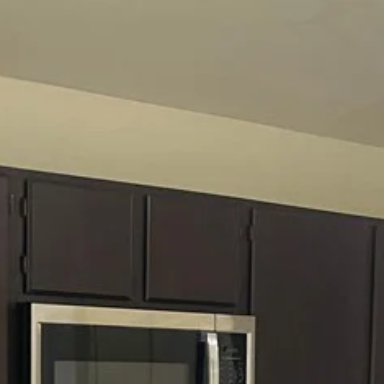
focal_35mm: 100
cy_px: 466
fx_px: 1255
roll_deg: -2.4
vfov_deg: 16.6
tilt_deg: -5.6
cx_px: 430
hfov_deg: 16.8
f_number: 1.6
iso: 125
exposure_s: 1/60
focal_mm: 5.1
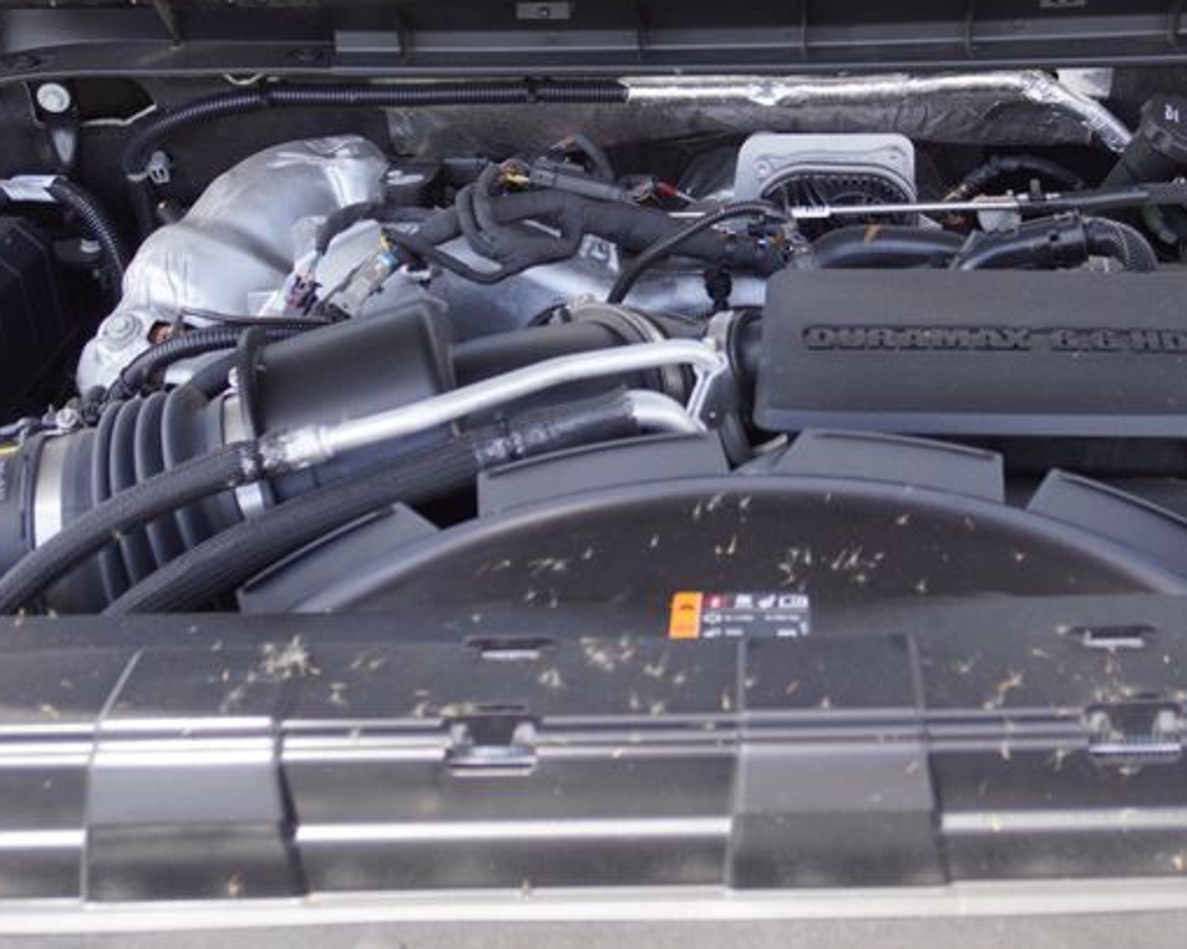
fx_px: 1894
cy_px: 248
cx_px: 790
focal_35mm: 54
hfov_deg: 34.5
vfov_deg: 27.8
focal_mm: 19
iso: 125
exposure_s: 1/160
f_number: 4
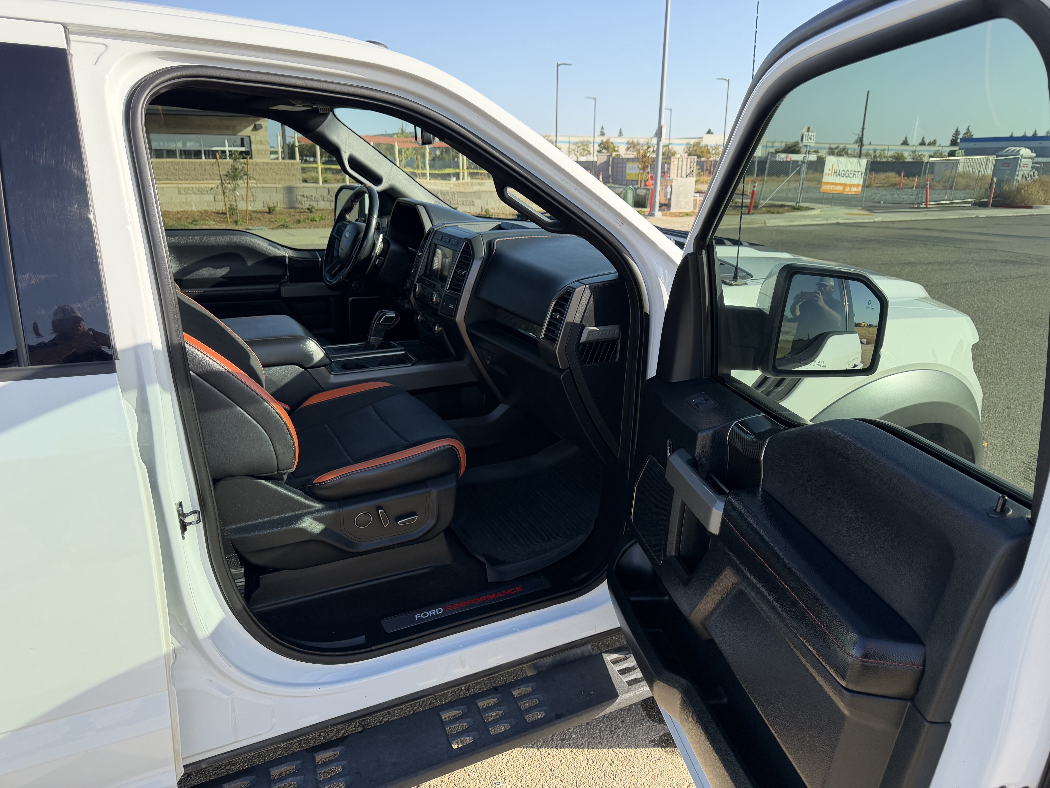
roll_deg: -0.3
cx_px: 525
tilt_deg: -17.5
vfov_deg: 56.8
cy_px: 394
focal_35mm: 24
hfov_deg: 71.6
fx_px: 728
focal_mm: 6.76
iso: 100
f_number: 1.78
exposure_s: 1/1522
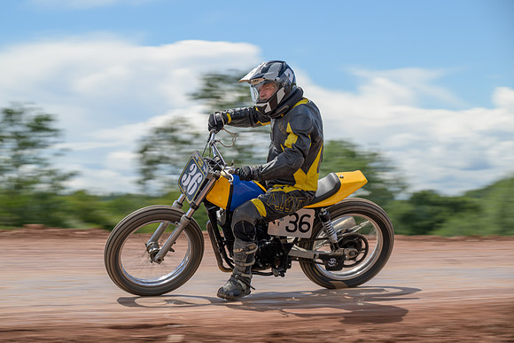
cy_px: 172
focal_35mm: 120
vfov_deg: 11.4
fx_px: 1714
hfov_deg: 17.1
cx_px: 257
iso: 64
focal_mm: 120
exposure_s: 1/125
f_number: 8
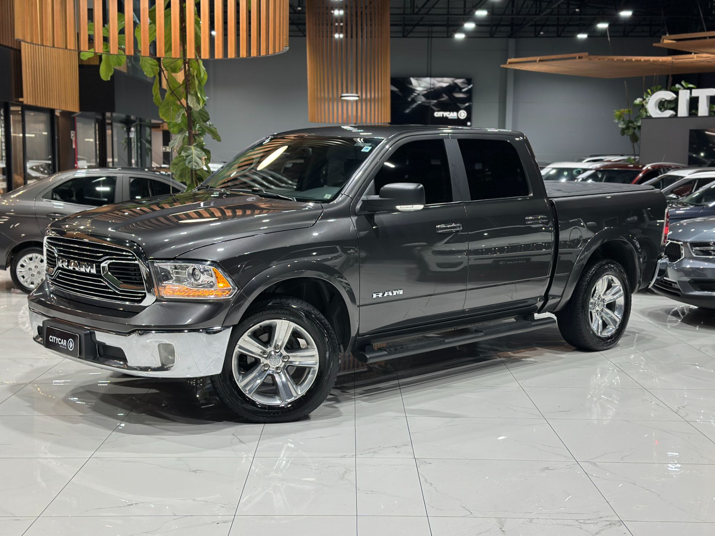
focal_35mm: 48
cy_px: 268
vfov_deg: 30.3
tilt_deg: -7.1
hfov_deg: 39.7
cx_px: 358
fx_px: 991
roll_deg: -0.9
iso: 100
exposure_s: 1/60
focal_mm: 6.86
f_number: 1.78
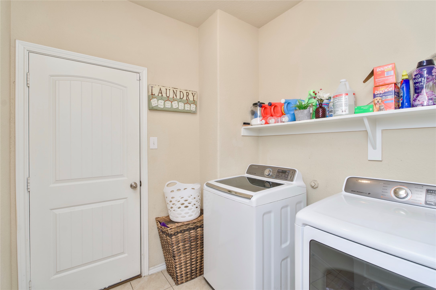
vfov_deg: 73.7
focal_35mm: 16
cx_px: 218
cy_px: 145
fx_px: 194
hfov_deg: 96.7
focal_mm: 16
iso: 100
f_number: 5.6
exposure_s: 1/30
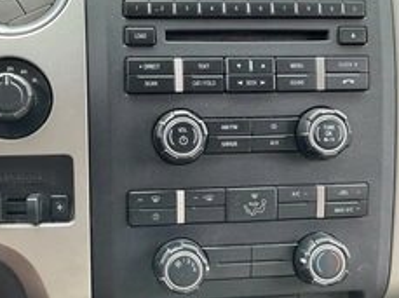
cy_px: 141
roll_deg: +0.2
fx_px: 564
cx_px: 181
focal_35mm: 49
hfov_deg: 38.9
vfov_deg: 29.6
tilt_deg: -21.3
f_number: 1.8
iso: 32
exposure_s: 1/122
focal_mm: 3
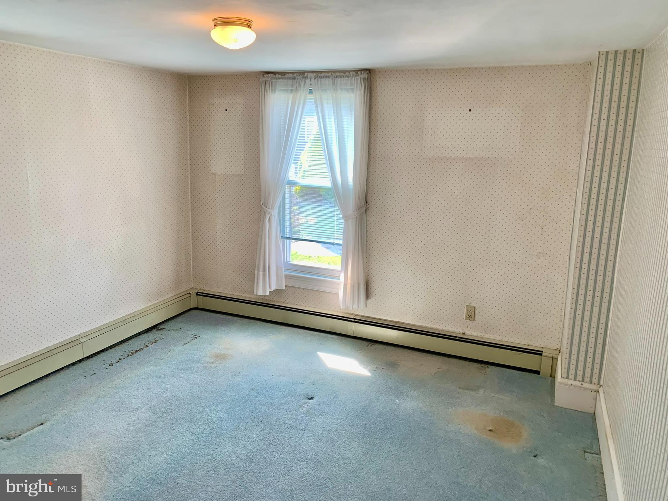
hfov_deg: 67.3
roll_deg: -1.0
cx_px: 334
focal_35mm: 26
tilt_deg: -12.8
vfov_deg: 53.1
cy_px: 250
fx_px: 502
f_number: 1.8
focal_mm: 4.25
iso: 80
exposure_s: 1/120
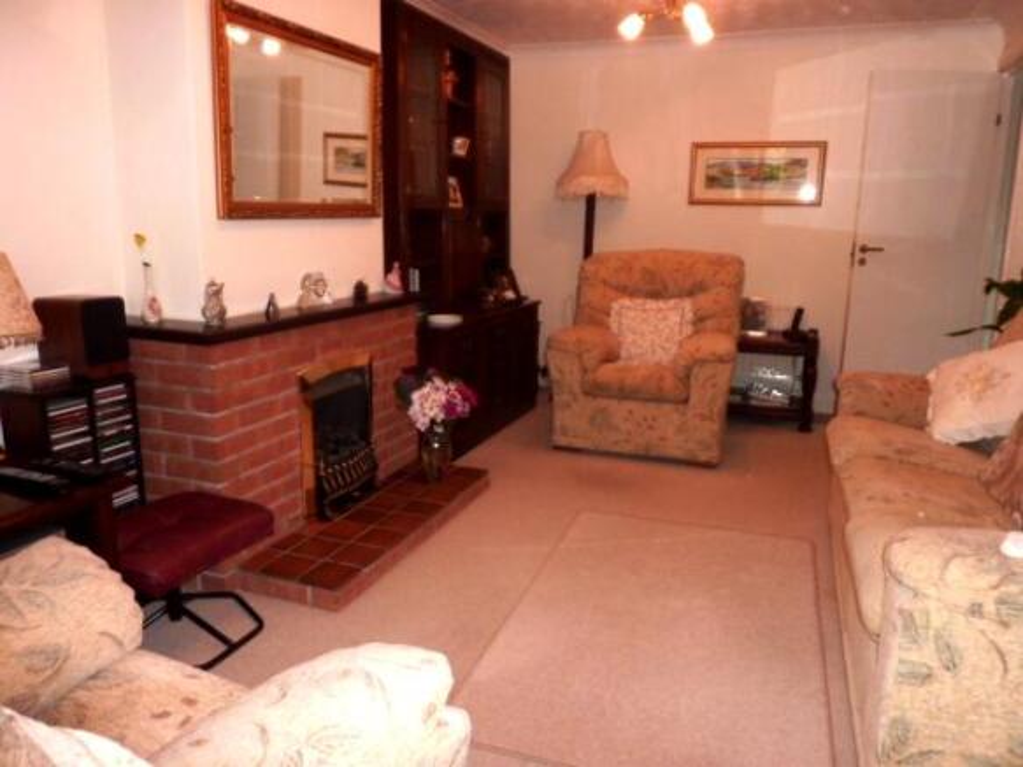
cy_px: 384
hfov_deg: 69.4
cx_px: 512
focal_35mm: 25
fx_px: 739
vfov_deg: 54.9
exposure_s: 1/30
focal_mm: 4.1
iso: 80
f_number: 3.3
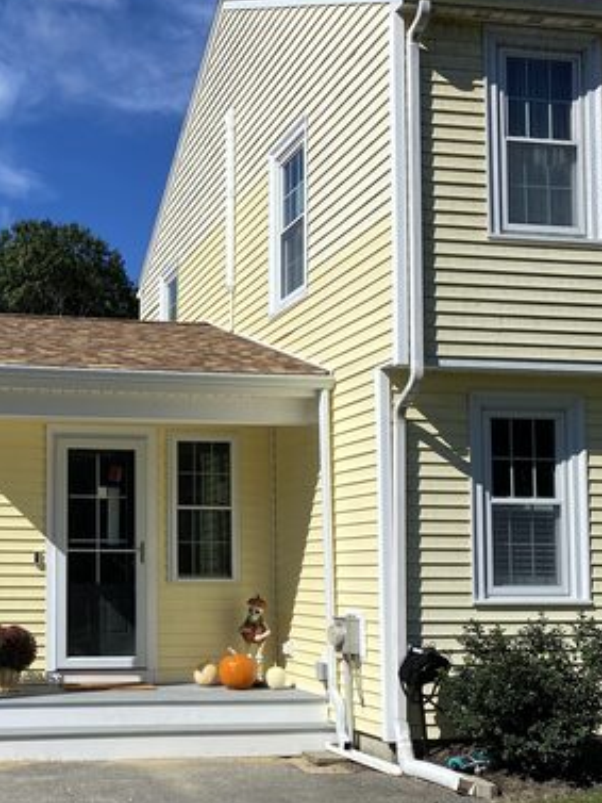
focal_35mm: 46
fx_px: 1066
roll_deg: -0.7
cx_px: 85
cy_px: 508
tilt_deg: +5.2
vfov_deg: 40.9
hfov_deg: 30.4
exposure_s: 1/4808
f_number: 1.8
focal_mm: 4.25
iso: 32
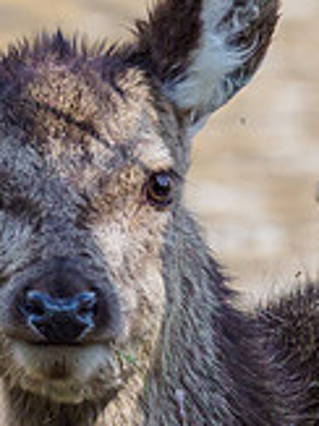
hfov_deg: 0.5
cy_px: 221
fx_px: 34978
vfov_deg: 0.7
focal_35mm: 2843
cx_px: 50
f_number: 4
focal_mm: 300
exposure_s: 1/1000
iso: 800
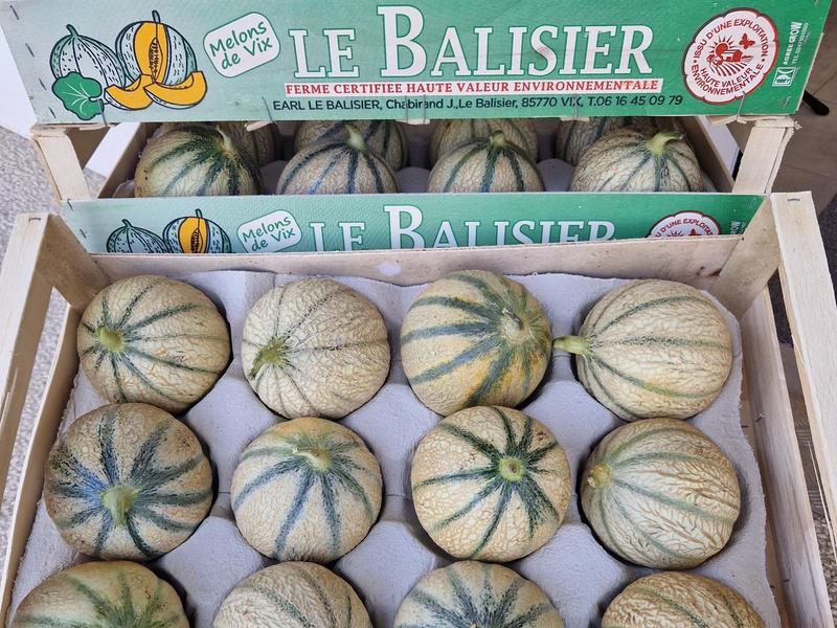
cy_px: 314
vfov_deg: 58.9
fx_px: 556
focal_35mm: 23
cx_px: 418
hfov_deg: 73.9
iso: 50
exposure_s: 1/180
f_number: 1.8
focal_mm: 5.4
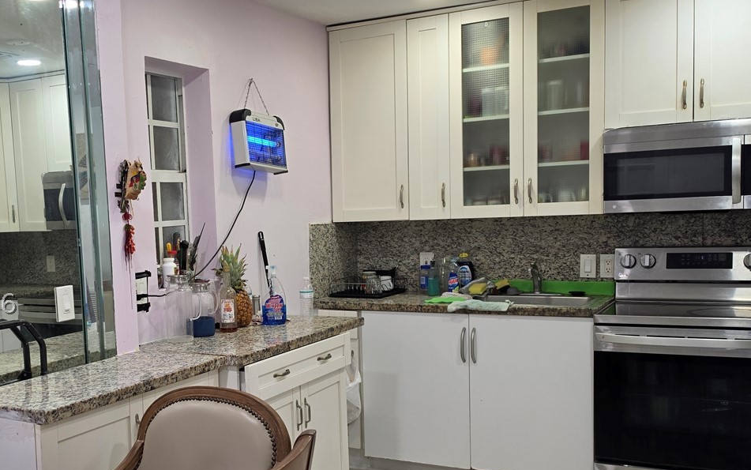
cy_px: 303
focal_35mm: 41
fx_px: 839
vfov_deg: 31.1
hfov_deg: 47.5
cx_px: 258
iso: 100
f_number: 1.4
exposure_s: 1/120
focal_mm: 6.5
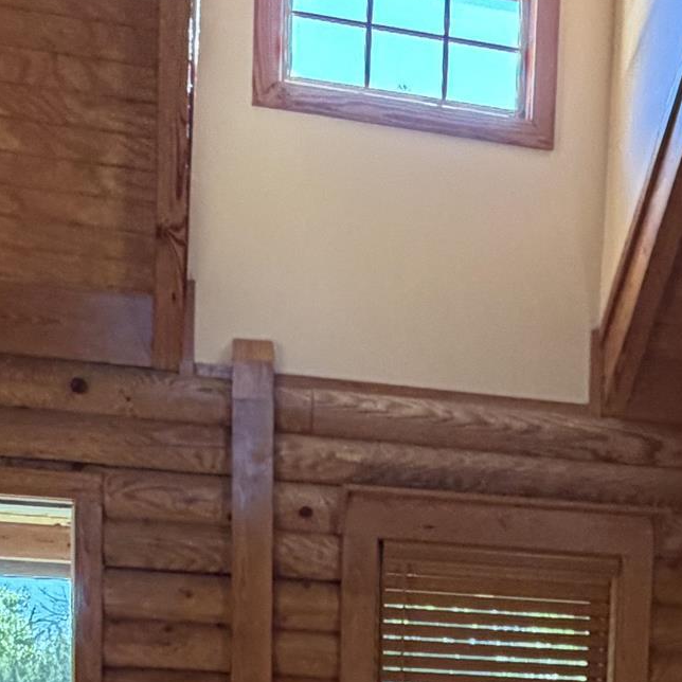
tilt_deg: -4.9
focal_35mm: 59
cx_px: 455
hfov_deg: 28.9
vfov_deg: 25.0
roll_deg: -0.6
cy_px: 900
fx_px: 1315
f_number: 2.2
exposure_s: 1/80
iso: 320
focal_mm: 2.22
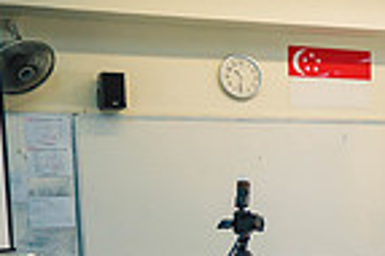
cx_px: 490
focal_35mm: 86
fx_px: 919
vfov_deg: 15.3
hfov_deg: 21.6
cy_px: 311
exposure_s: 1/160
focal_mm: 10
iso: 200
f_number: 2
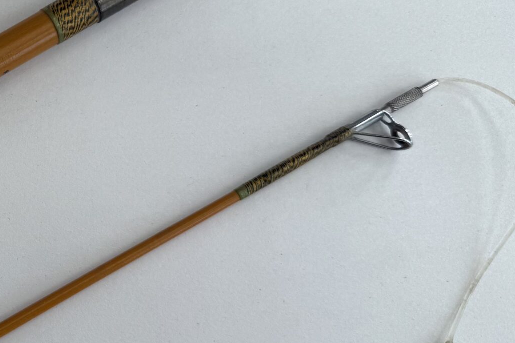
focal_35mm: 62
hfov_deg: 28.3
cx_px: -99
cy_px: 190
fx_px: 887
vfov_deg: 21.9
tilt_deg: -78.9
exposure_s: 1/575
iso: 80
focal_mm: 6.76
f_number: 1.78
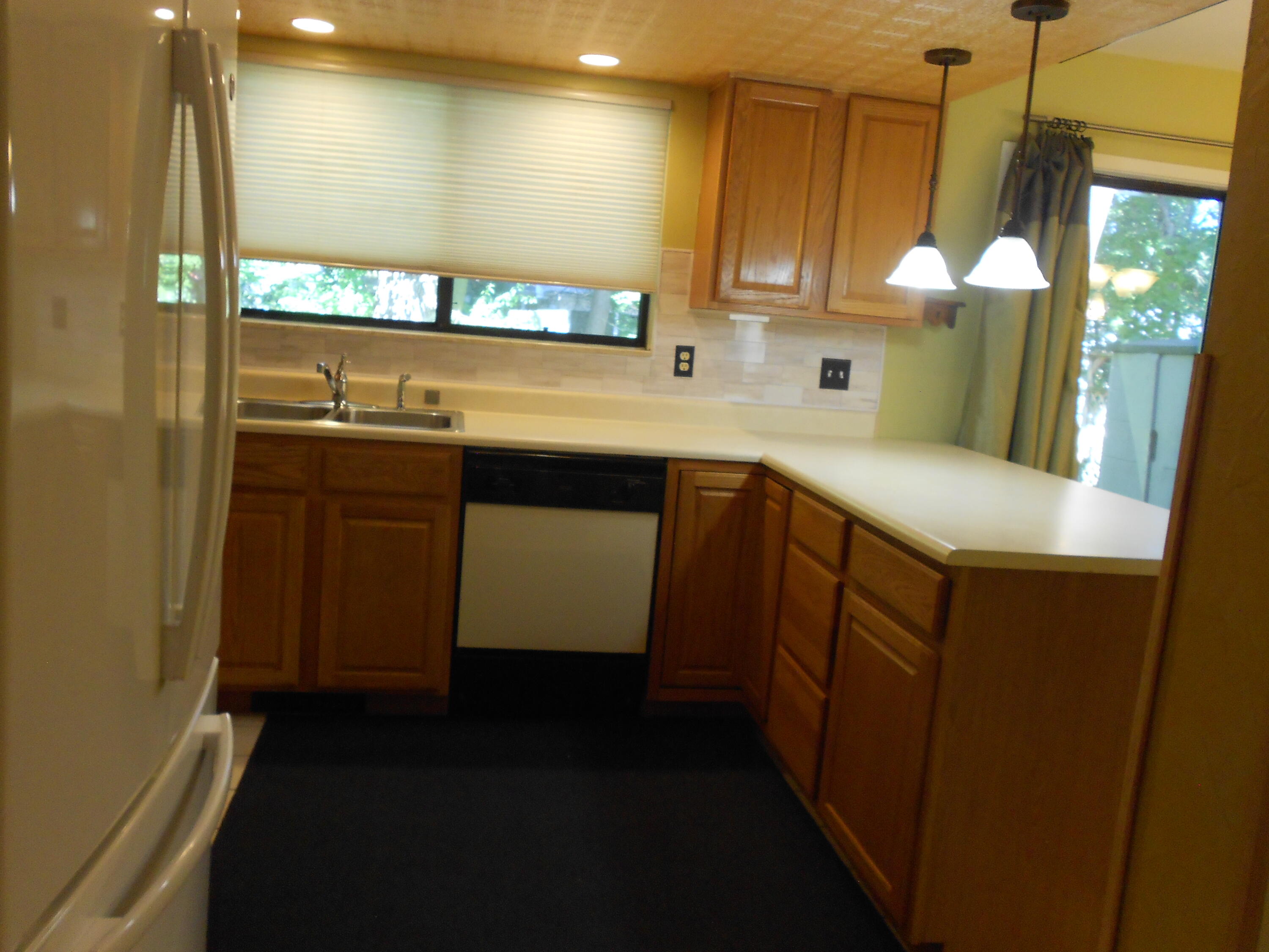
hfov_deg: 61.7
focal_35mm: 29
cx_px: 634
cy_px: 476
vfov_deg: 48.2
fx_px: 1063
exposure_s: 1/30
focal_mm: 5.1
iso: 250
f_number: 3.4
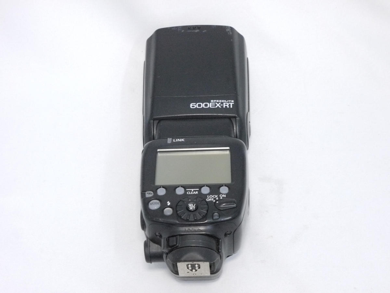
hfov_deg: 29.4
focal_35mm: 66
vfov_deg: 22.3
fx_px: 744
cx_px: 195
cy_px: 146
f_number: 10
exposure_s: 1/40
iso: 1600
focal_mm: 33
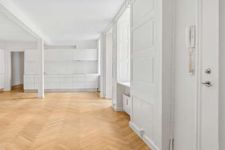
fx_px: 112
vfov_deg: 67.4
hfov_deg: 90.0
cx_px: 112
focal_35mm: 18
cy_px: 75
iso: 200
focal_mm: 12
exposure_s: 1.3
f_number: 10
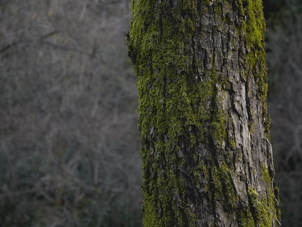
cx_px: 151
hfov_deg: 30.3
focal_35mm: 64
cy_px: 114
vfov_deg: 22.9
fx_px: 559
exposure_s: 1/125
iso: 800
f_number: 5.6
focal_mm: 32
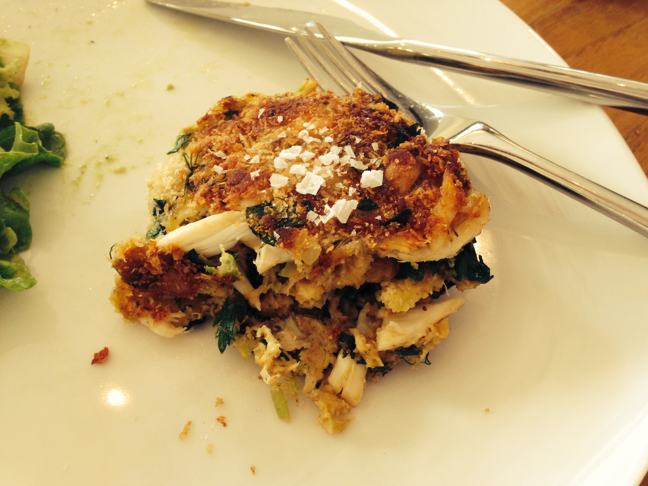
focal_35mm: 33
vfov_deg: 42.9
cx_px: 324
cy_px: 243
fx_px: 618
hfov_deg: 55.4
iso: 80
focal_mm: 4.13
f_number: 2.4
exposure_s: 1/20
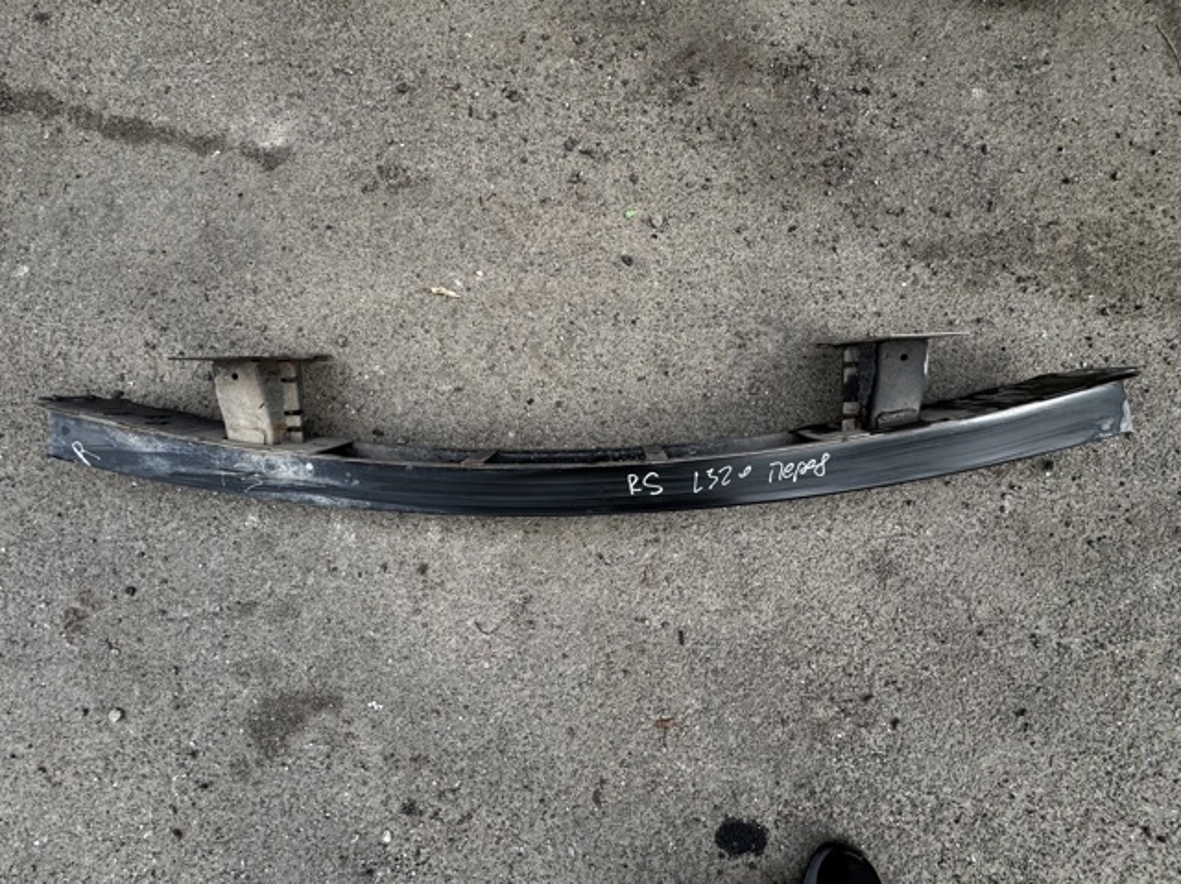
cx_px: 590
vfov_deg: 85.6
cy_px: 442
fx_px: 477
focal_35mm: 14
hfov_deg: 102.1
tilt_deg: -79.2
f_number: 2.2
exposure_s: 1/341
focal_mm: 2.22
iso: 40
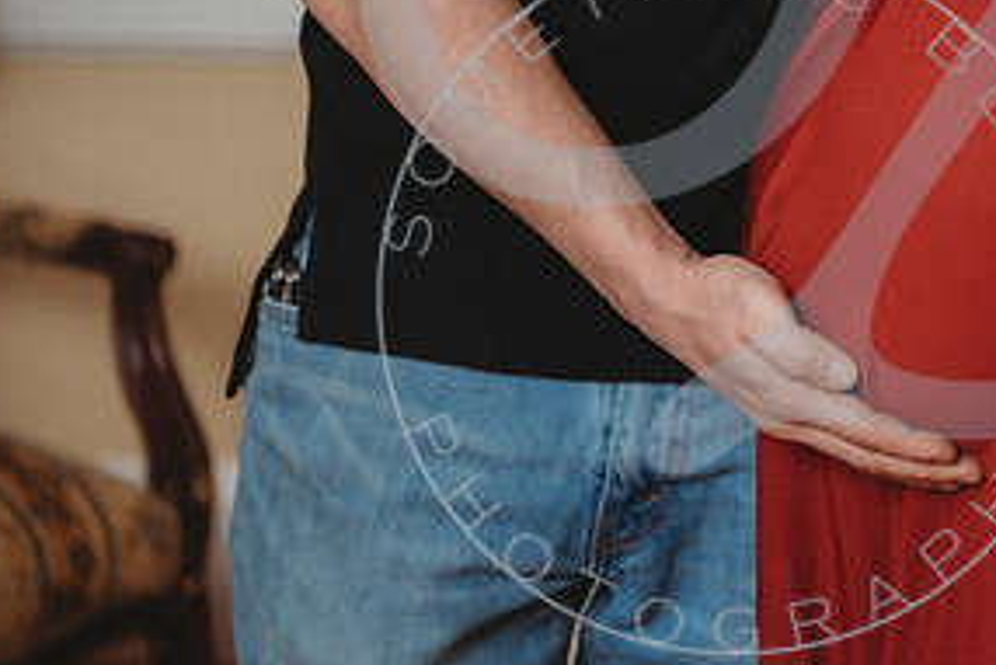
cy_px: 5
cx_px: 909
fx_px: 3930
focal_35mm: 142
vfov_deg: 9.6
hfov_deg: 14.3
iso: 500
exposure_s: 1/125
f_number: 2.8
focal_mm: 70
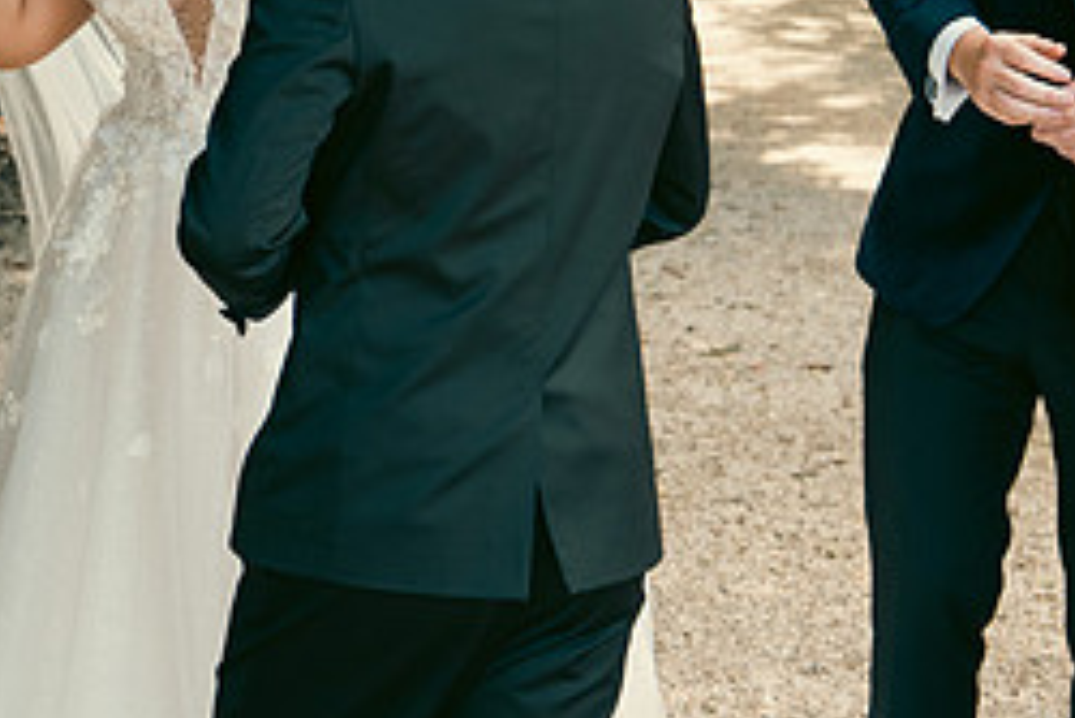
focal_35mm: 132
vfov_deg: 10.3
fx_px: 3944
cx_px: 322
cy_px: -19
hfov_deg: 15.5
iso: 400
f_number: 3.5
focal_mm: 38
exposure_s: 1/200
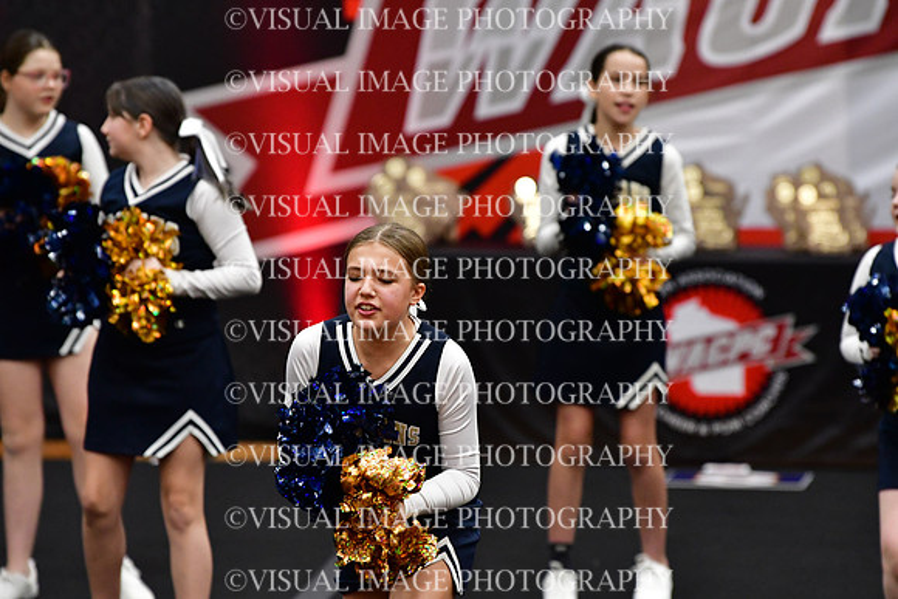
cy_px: 300
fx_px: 7485
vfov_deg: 4.6
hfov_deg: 6.9
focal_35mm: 300
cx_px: 449
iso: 4000
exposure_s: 1/500
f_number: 3.5
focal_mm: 200
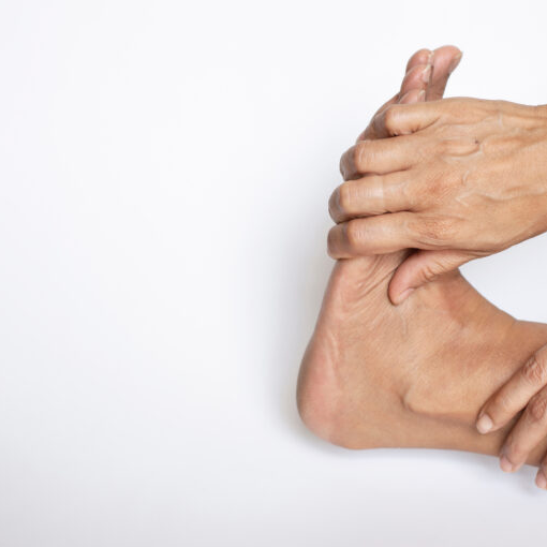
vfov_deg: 26.9
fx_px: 1144
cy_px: 274
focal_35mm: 64
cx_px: 280
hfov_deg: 26.9
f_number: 4
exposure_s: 1/160
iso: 400
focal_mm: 50
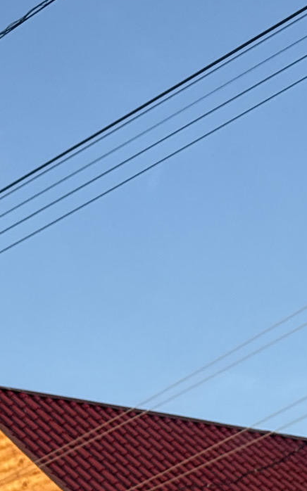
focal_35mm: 158
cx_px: -265
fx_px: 2116
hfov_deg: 8.0
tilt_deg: +15.7
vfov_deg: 13.1
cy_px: 455
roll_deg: +0.1
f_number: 1.6
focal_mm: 5.96
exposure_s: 1/959
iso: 40
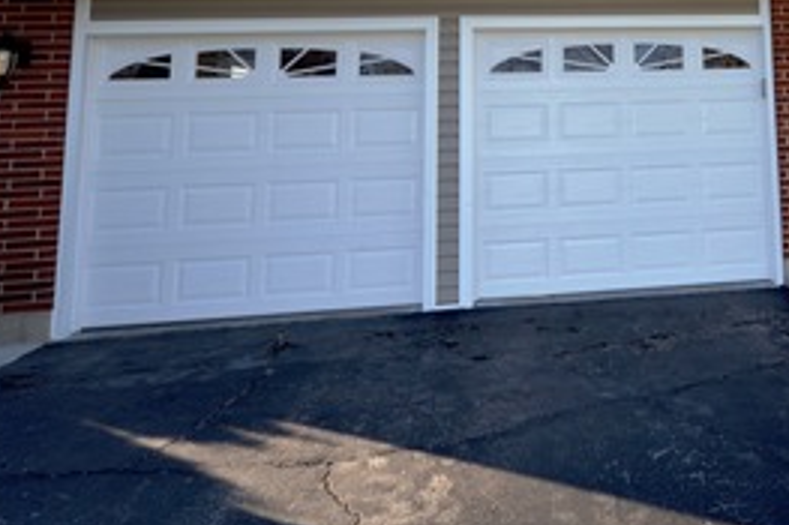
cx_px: 723
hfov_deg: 43.7
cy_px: -16
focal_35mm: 40
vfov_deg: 30.5
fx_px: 881
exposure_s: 1/200
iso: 100
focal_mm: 11
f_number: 4.5
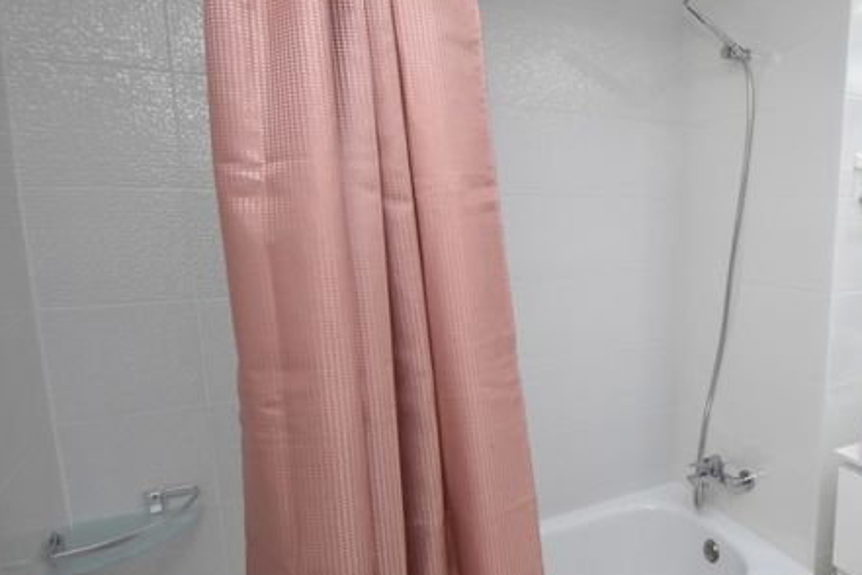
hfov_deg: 69.4
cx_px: 636
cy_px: 313
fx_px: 575
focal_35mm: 24
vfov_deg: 53.1
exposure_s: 1/125
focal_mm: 10
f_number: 4.5
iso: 1100
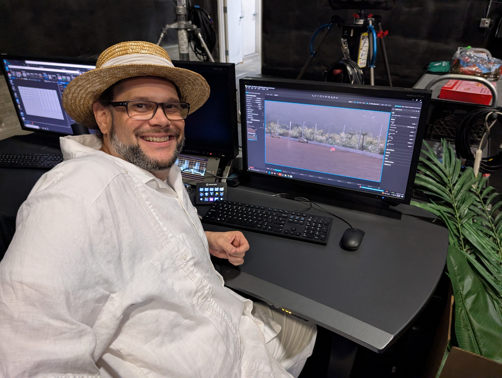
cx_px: 251
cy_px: 189
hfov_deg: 71.5
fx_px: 349
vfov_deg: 56.9
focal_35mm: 24
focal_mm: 6.9
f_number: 1.68
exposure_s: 1/120
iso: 1442
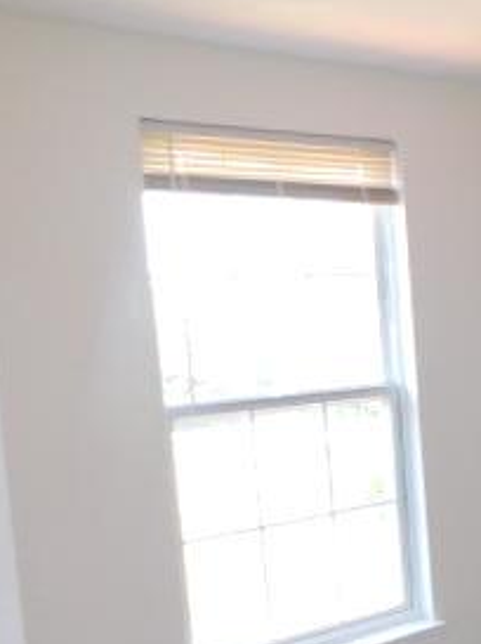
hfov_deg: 24.7
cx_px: 559
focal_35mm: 54
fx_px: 1003
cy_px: 432
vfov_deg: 35.2
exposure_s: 1/50
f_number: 3
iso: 125
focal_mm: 4
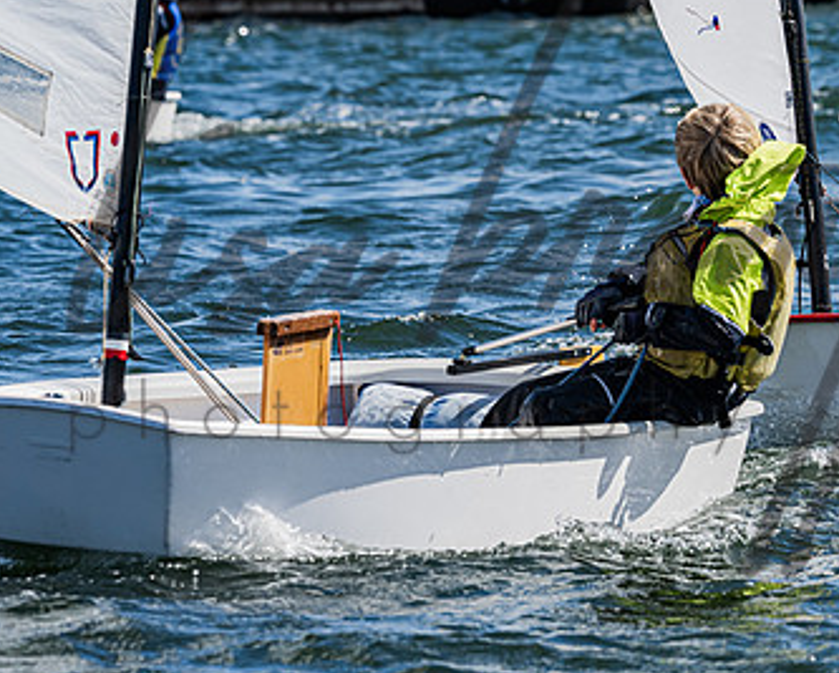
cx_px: 638
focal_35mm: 411
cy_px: 228
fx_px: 10215
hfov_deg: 4.7
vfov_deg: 3.8
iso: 320
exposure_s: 1/1000
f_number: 8
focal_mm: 230
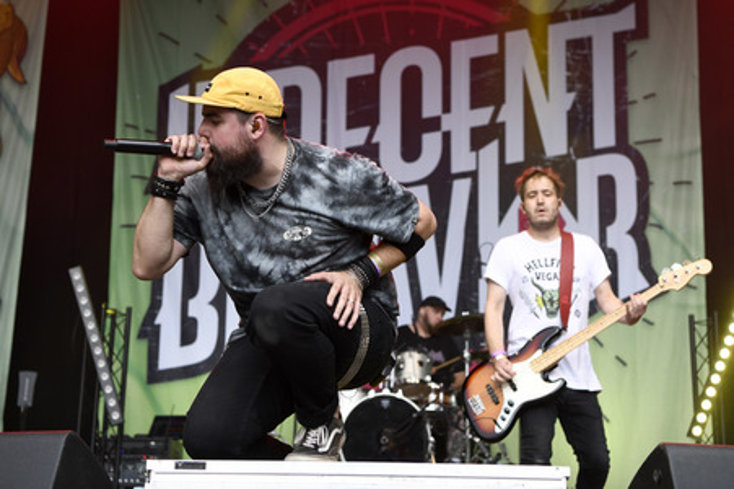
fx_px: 1019
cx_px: 367
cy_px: 244
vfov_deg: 27.0
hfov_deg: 39.6
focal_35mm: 50
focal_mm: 50
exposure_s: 1/800
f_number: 3.5
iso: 800
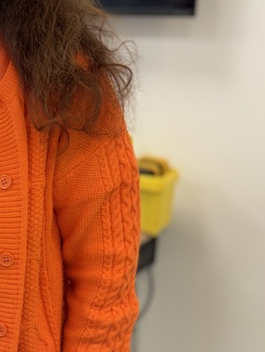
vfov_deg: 29.8
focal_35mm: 65
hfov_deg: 21.4
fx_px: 663
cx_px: -30
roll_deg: -1.5
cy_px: 189
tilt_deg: -16.6
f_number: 1.78
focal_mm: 6.76
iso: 80
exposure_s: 1/120
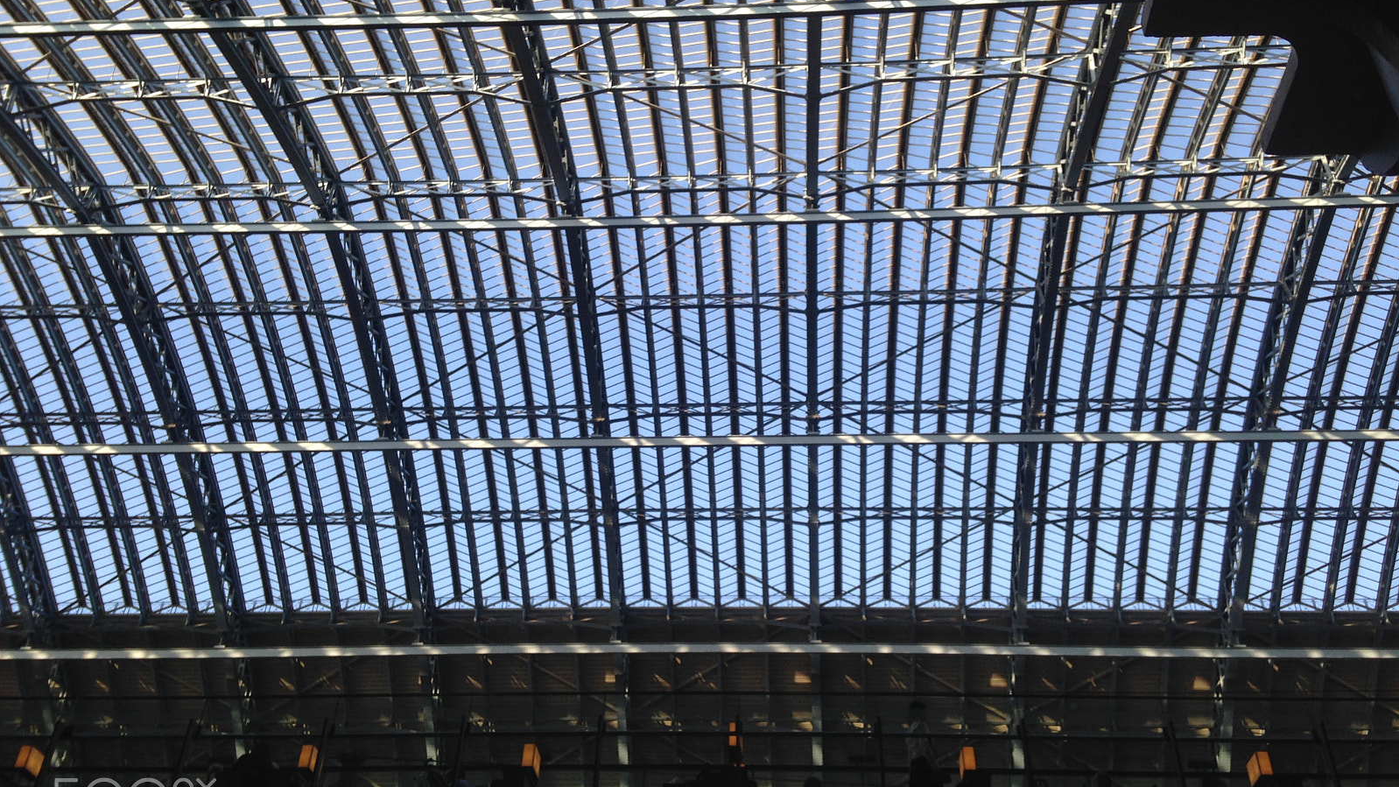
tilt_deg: +38.5
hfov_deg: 55.3
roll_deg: -2.2
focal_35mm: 36
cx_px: 700
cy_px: 388
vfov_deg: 32.8
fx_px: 1335
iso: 50
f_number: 2.4
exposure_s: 1/258
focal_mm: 4.12
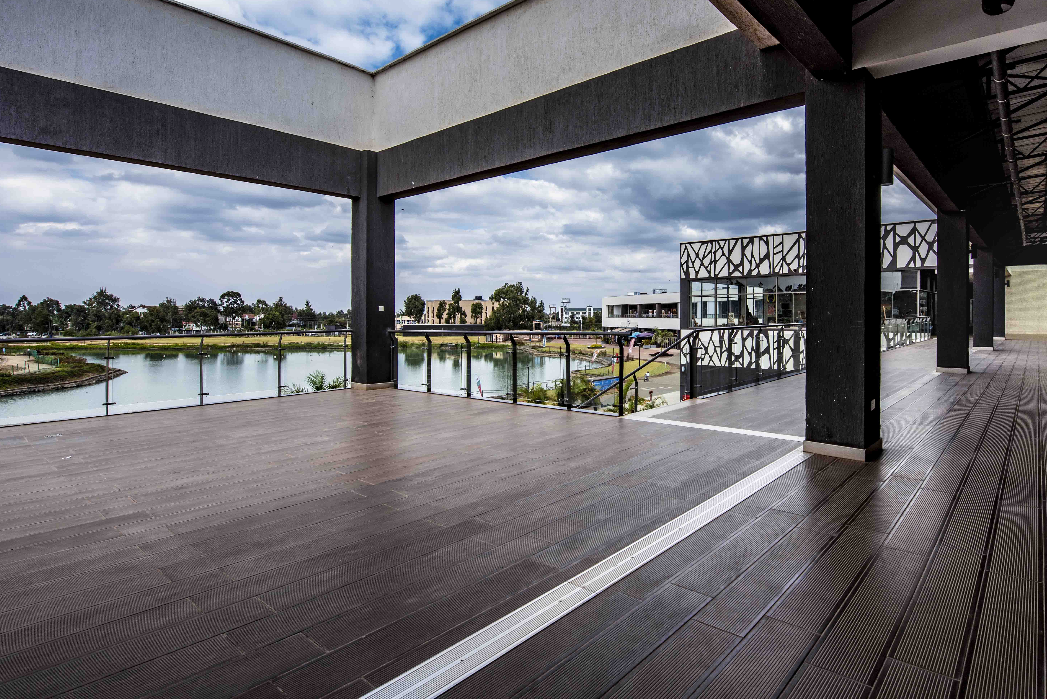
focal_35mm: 19
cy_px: 299
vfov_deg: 64.3
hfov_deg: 85.8
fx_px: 553
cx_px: 627
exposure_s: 1/125
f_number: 13
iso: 320
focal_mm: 15
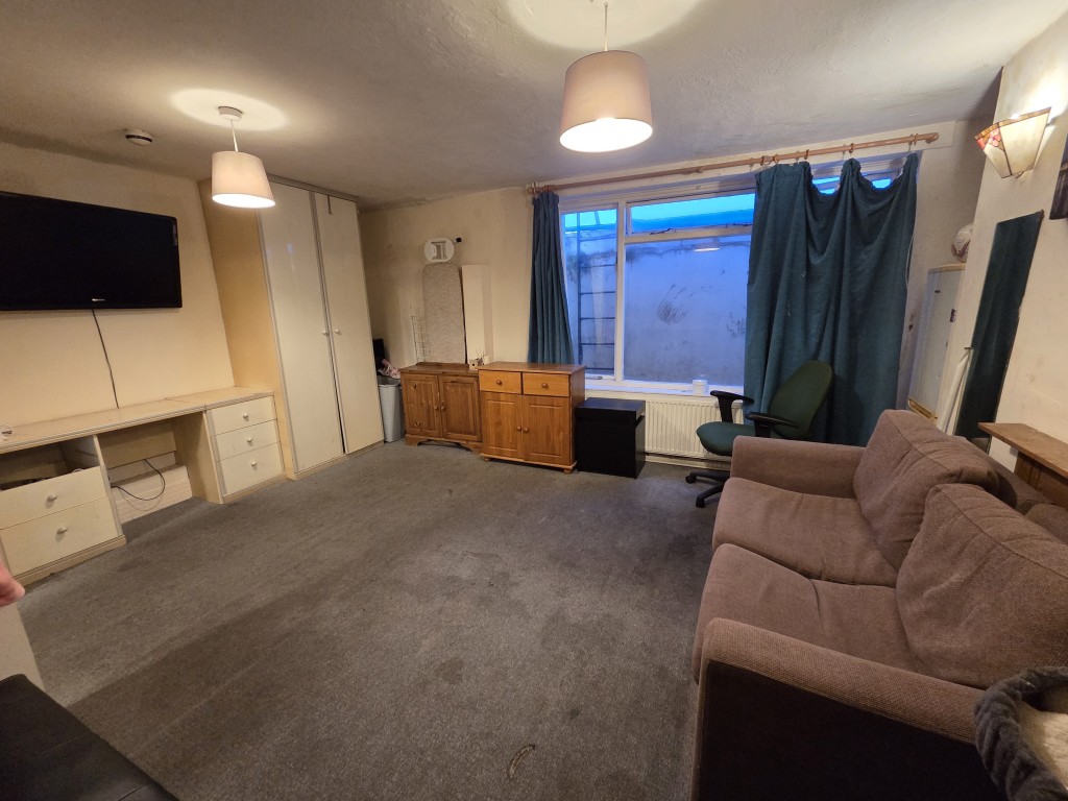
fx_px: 401
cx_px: 534
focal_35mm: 13
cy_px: 400
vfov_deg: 89.9
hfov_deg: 106.2
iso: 800
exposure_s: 1/50
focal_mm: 2.2
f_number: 2.2
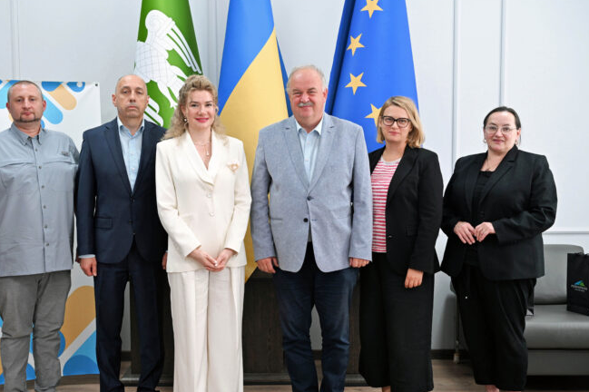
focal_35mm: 45
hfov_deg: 43.5
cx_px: 245
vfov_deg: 29.8
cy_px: 226
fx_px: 736
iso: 1000
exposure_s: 1/100
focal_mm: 38
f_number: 3.2
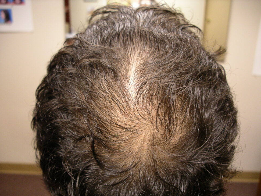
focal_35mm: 39
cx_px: 132
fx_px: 294
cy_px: 102
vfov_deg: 36.8
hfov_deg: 47.8
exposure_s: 1/14
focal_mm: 7.8
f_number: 2.8
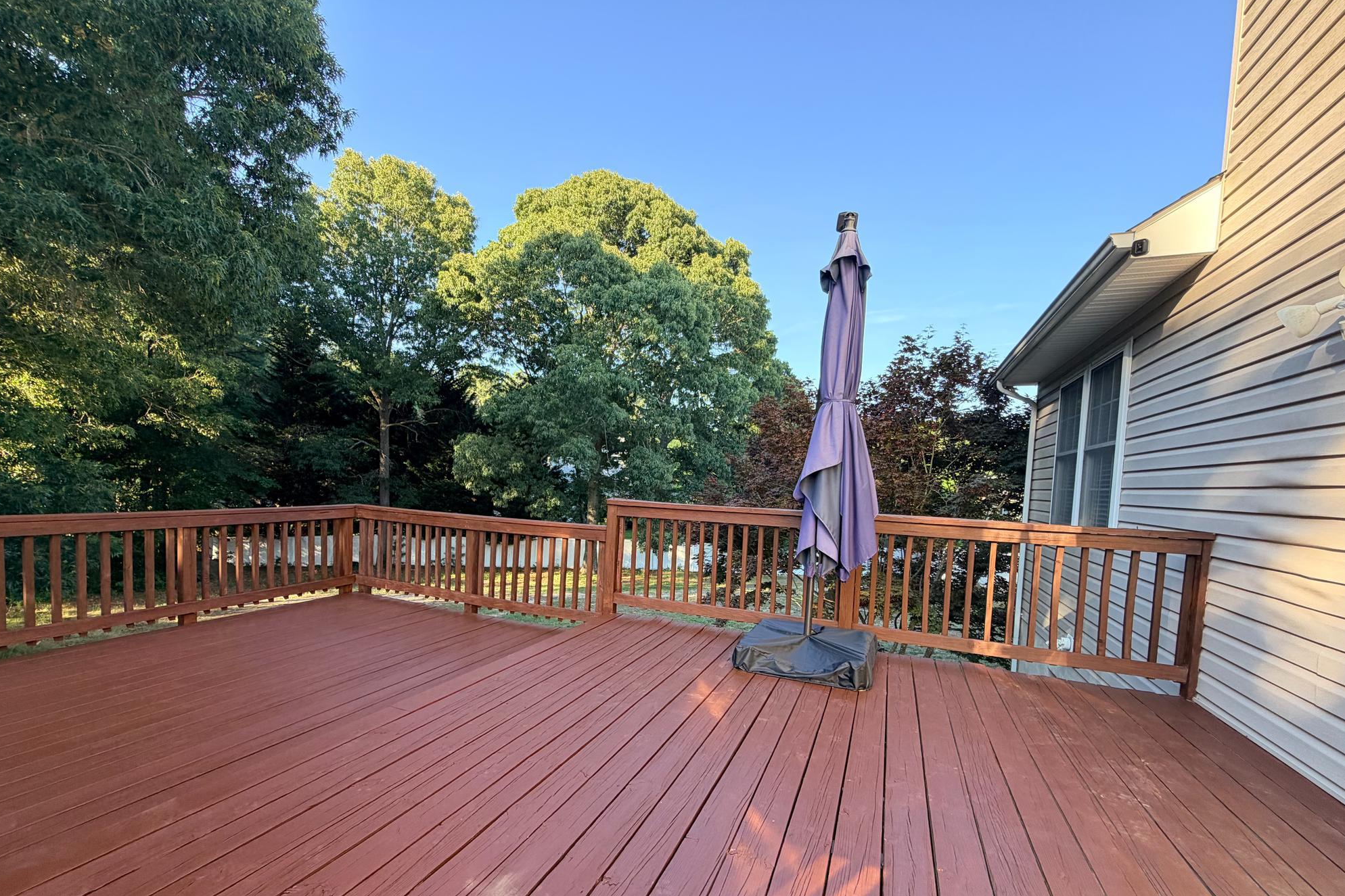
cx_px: 661
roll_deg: -1.6
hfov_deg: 100.4
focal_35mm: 15
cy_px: 507
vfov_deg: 76.9
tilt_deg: -3.3
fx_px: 560
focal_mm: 2.22
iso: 50
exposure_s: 1/189
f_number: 2.2
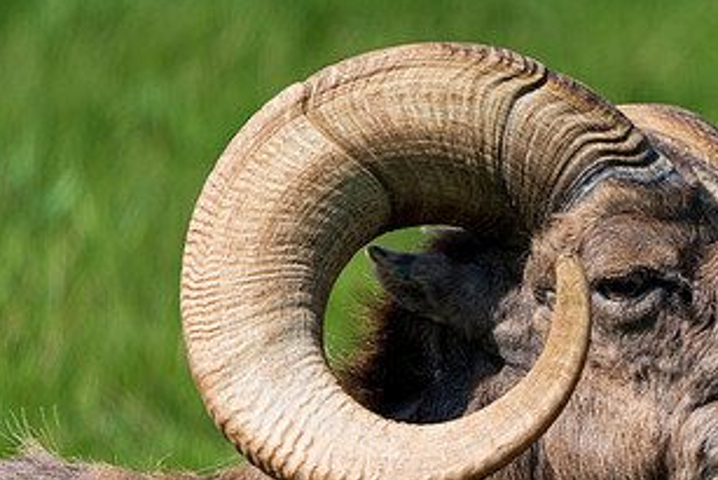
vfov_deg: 1.4
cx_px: 822
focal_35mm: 988
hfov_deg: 2.1
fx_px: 19713
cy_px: 358
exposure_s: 1/1000
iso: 250
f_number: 5.6
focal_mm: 400
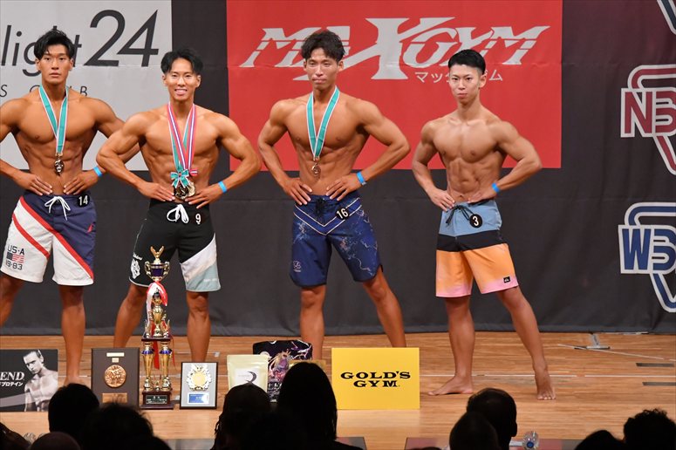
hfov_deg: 8.6
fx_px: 4505
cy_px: 225
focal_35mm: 240
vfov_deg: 5.7
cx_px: 338
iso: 7200
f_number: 5.6
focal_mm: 160
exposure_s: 1/400
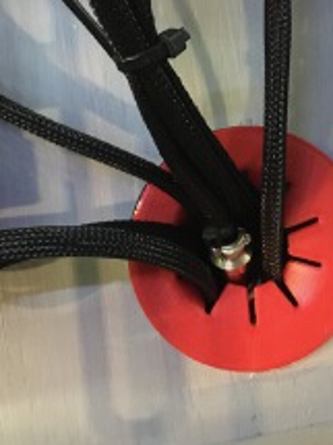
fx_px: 693
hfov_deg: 26.9
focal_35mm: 54
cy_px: 124
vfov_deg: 35.0
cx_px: 211
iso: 320
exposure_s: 1/15
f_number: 2.2
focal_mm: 4.15
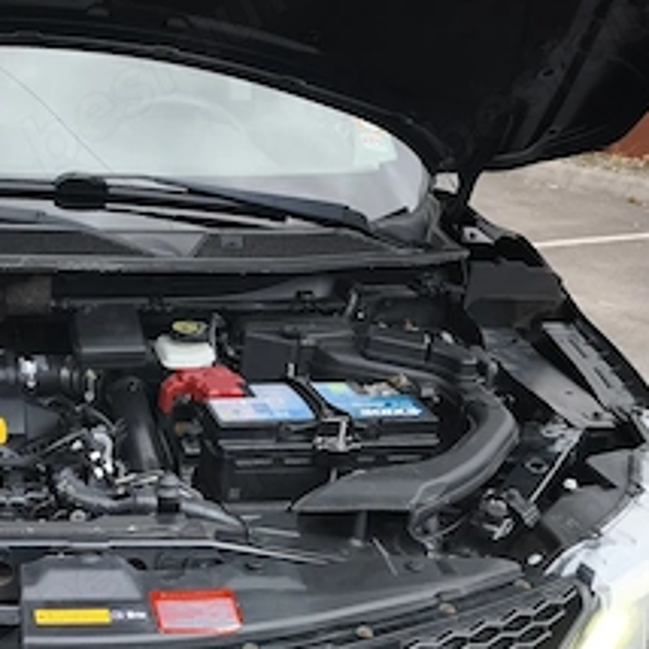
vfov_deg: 29.3
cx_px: 61
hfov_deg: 28.8
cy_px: 528
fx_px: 1209
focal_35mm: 57
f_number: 1.6
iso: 80
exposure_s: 1/100
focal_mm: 6.57
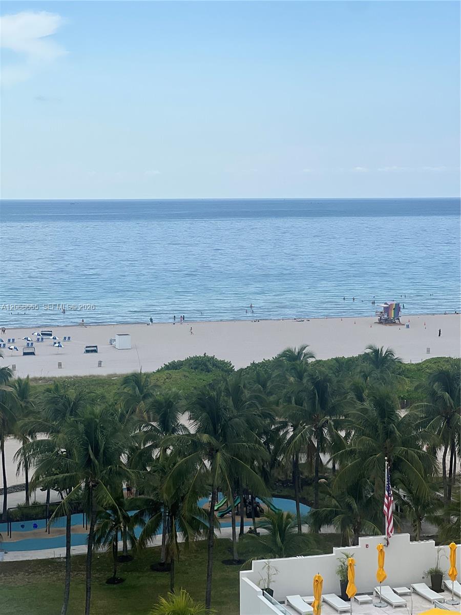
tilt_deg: -3.8
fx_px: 1367
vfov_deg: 25.3
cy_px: 308
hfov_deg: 19.1
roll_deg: +1.5
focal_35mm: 77
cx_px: 230
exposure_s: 1/1179
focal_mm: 9
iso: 32
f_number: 2.8
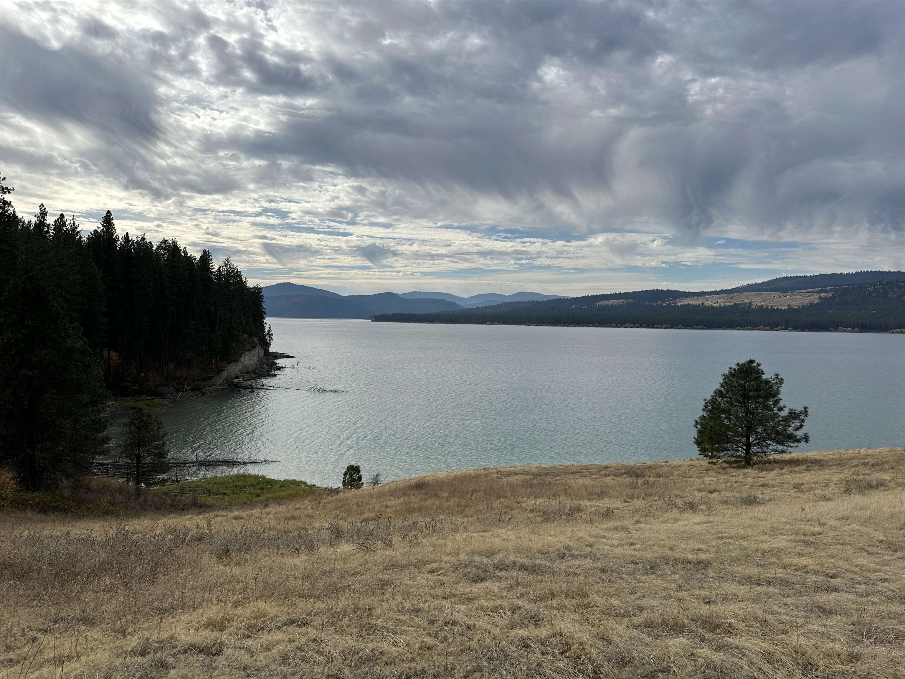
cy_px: 340
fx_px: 627
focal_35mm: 24
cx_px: 452
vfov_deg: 56.8
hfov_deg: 71.6
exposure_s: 1/7576
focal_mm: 6.86
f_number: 1.78
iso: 80
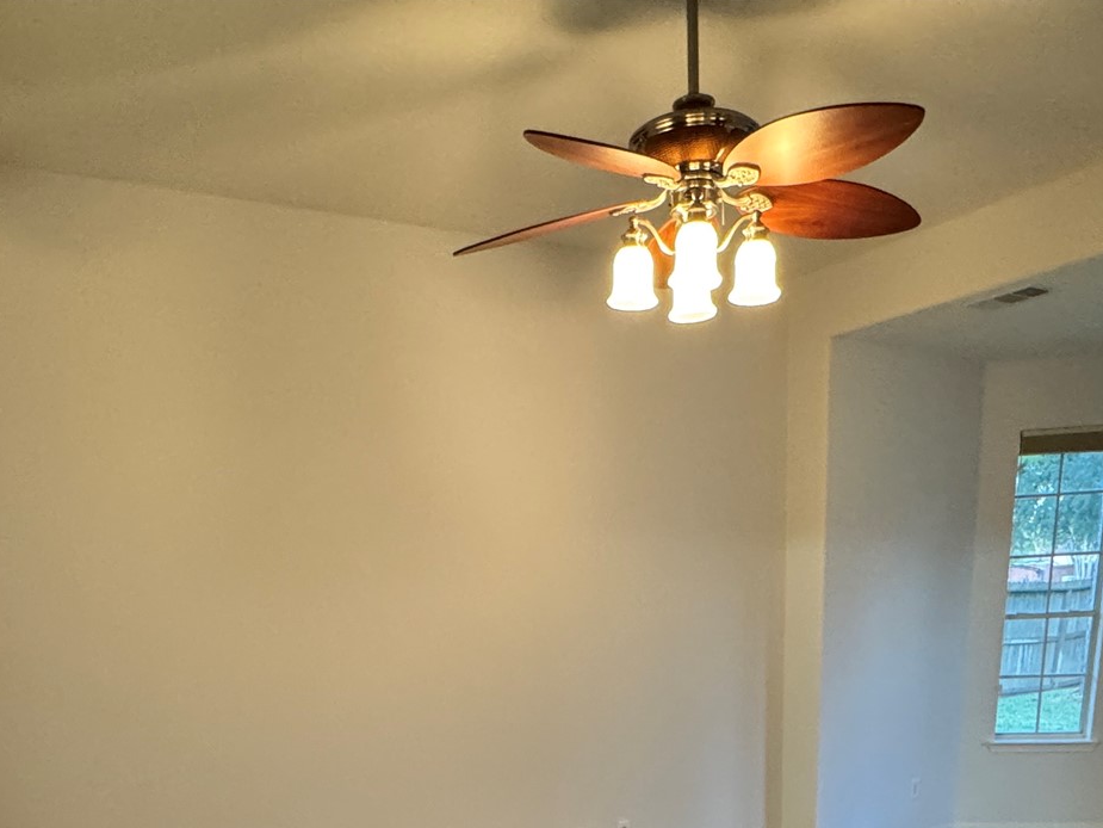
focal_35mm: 31
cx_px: 578
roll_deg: +2.8
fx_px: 988
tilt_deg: -19.2
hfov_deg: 58.3
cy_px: 914
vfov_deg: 37.8
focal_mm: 2.22
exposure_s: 1/60
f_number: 2.2
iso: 500
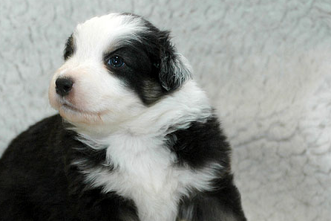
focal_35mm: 113
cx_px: 134
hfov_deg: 18.1
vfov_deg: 12.1
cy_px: 146
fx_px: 1039
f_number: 5
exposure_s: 1/60
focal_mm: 56
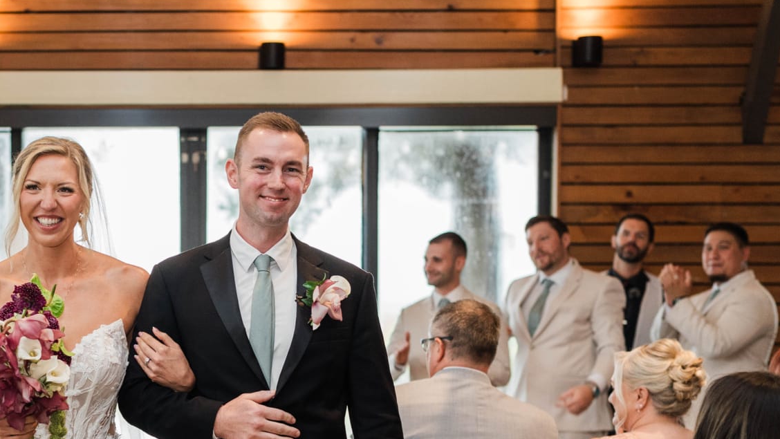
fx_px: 1614
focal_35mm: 78
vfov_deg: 15.4
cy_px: 356
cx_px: 132
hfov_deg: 26.6
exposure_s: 1/200
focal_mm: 35
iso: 800
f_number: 2
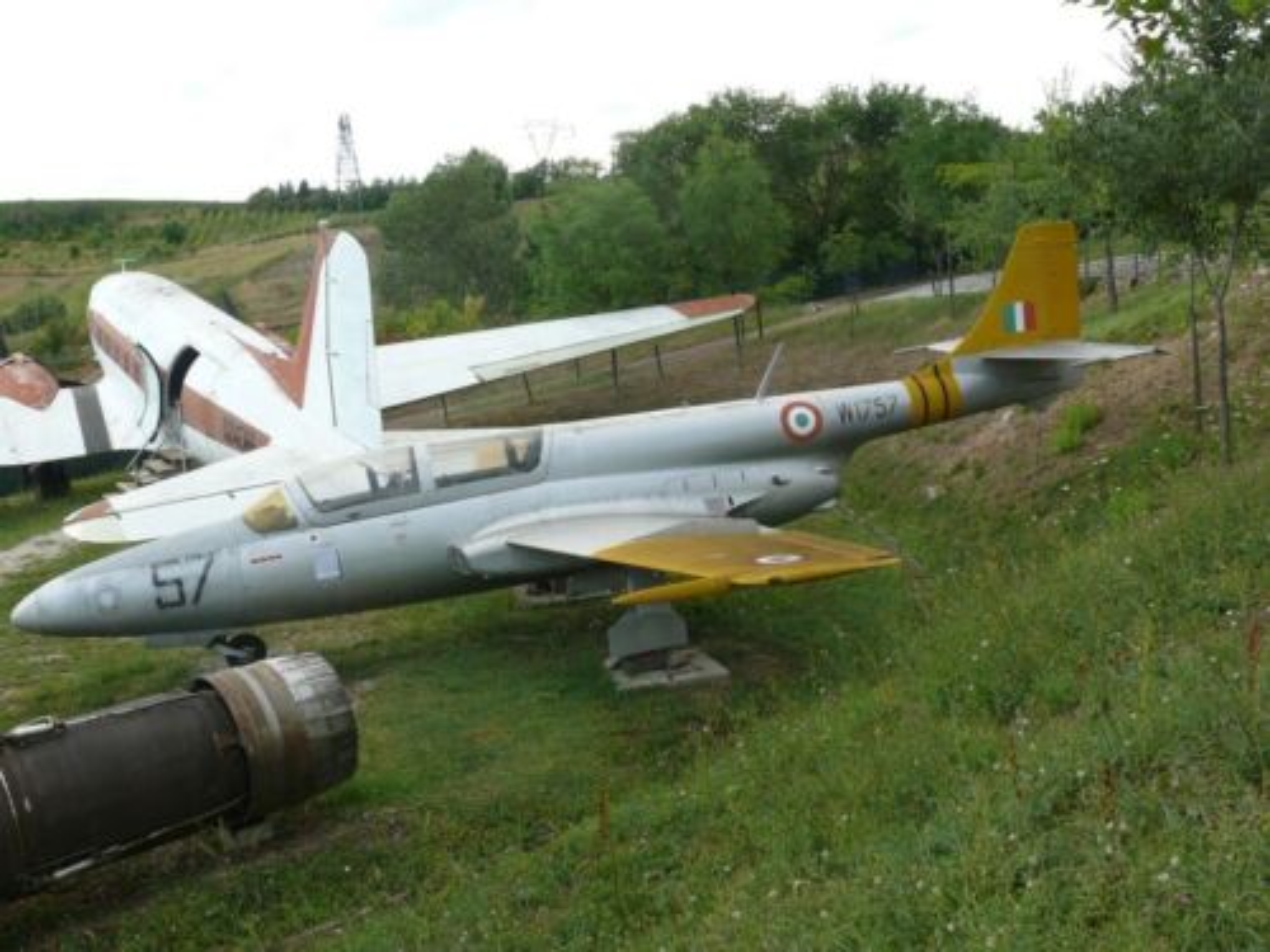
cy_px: 476
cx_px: 635
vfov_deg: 40.7
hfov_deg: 52.6
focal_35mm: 35
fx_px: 1284
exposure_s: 1/200
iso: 100
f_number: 5
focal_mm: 7.4
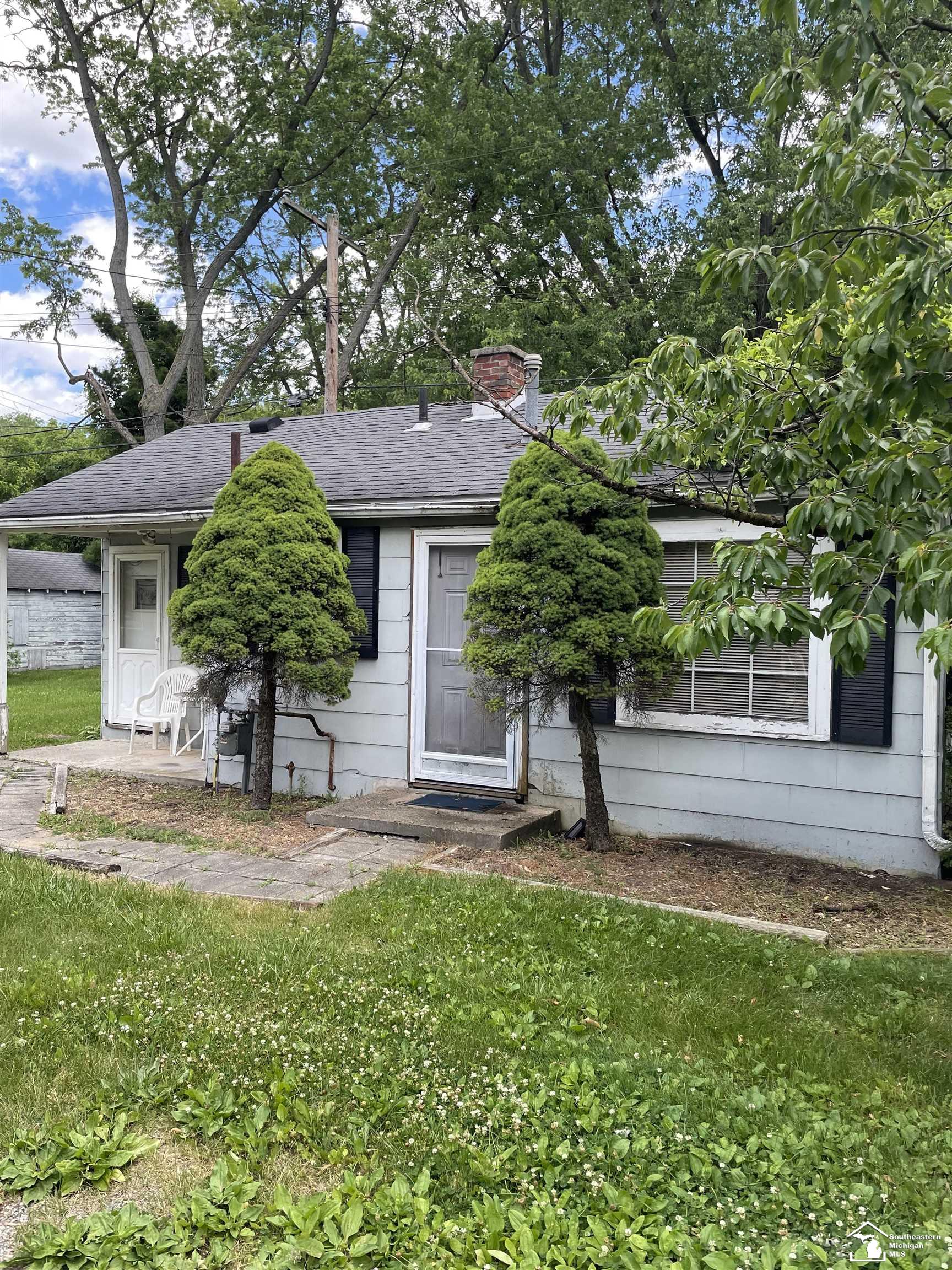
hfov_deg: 53.1
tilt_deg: +0.5
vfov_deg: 67.3
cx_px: 476
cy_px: 635
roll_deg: +0.5
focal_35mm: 26
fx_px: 953
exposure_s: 1/518
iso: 32
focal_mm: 4.2
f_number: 1.6
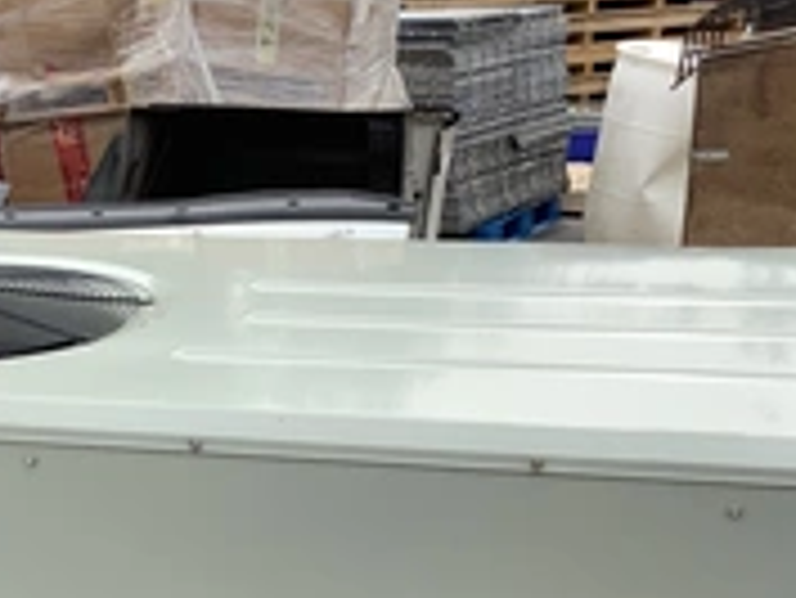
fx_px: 1611
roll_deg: +1.6
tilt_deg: -22.3
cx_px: 189
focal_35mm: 70
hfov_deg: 27.3
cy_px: 616
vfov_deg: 20.3
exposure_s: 1/849
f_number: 2.4
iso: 25
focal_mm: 3.3
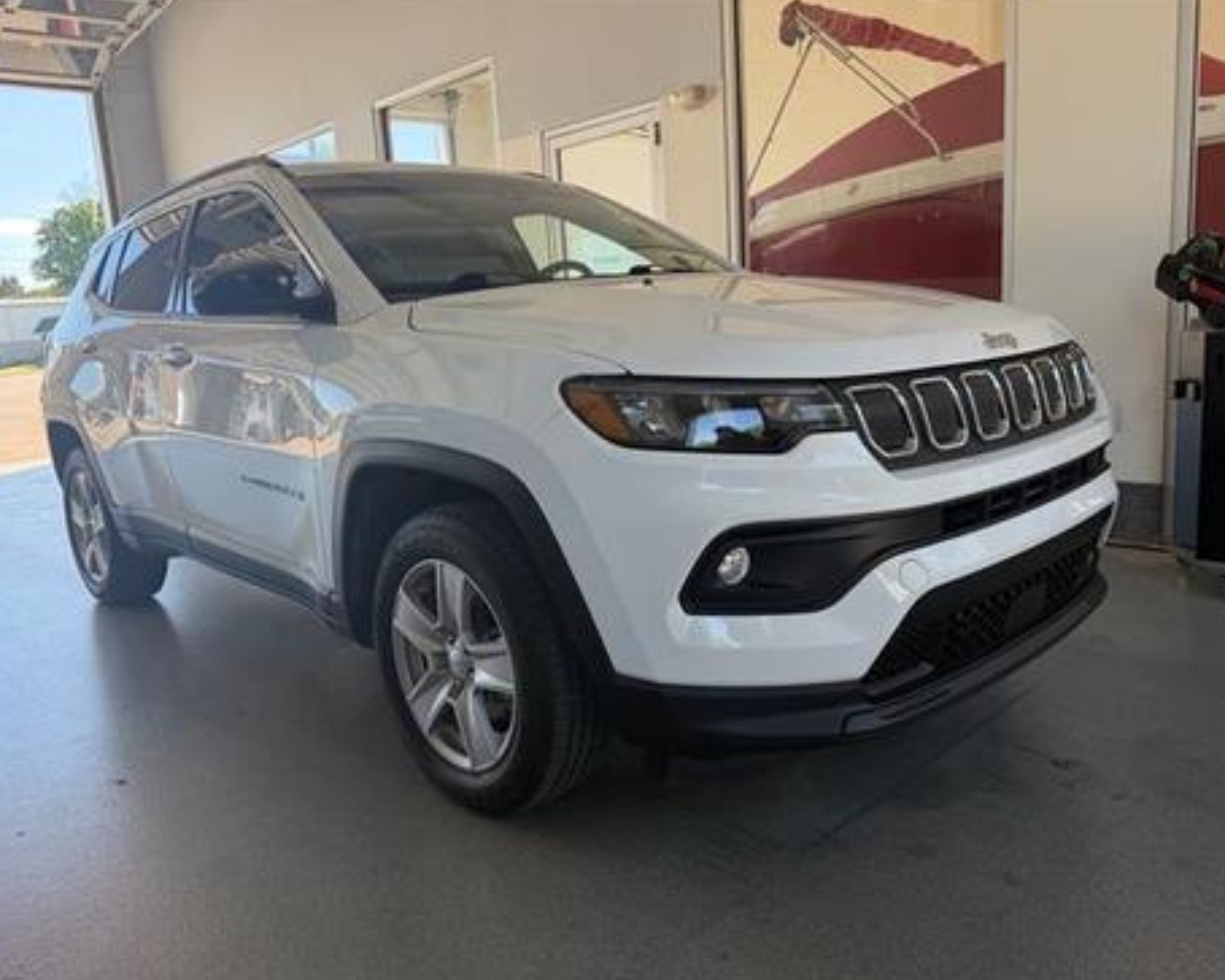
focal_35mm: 26
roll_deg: +3.4
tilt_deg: -9.6
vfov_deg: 54.9
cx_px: 561
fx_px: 942
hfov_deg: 65.9
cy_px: 497
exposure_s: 1/521
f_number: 1.78
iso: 100
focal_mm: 6.76
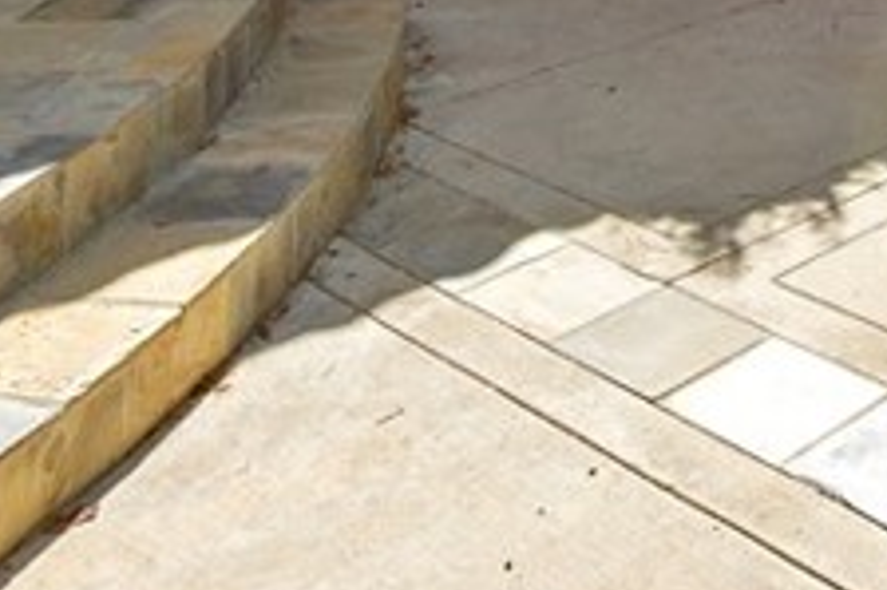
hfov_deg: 28.9
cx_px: 942
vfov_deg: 17.1
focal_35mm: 64
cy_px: -493
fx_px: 1576
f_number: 9
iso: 200
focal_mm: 14
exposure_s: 1/320
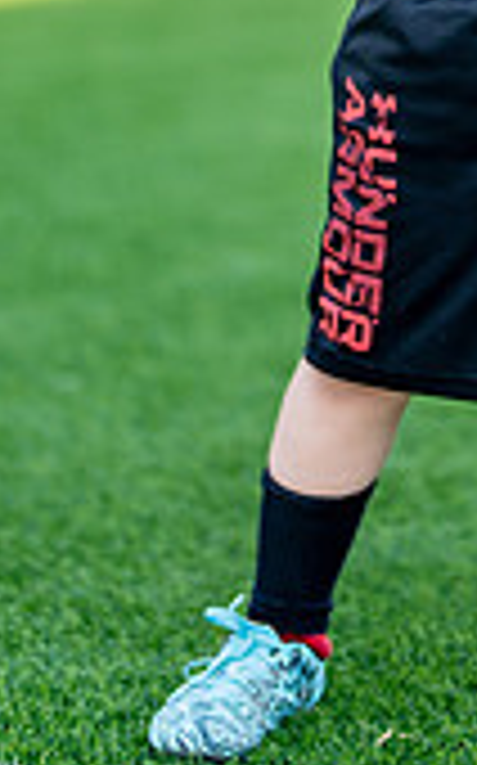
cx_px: 490
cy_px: -112
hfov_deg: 7.0
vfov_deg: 11.1
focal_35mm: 186
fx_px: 3875
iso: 100
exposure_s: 1/1250
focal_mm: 50
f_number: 1.2
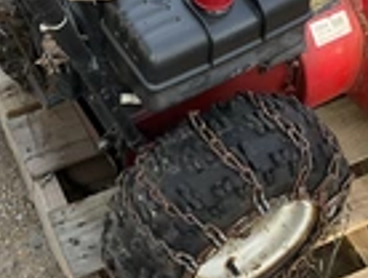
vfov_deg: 16.8
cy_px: -70
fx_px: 895
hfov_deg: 23.0
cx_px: 83
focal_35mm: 84
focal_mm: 3
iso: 40
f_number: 1.8
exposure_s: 1/122
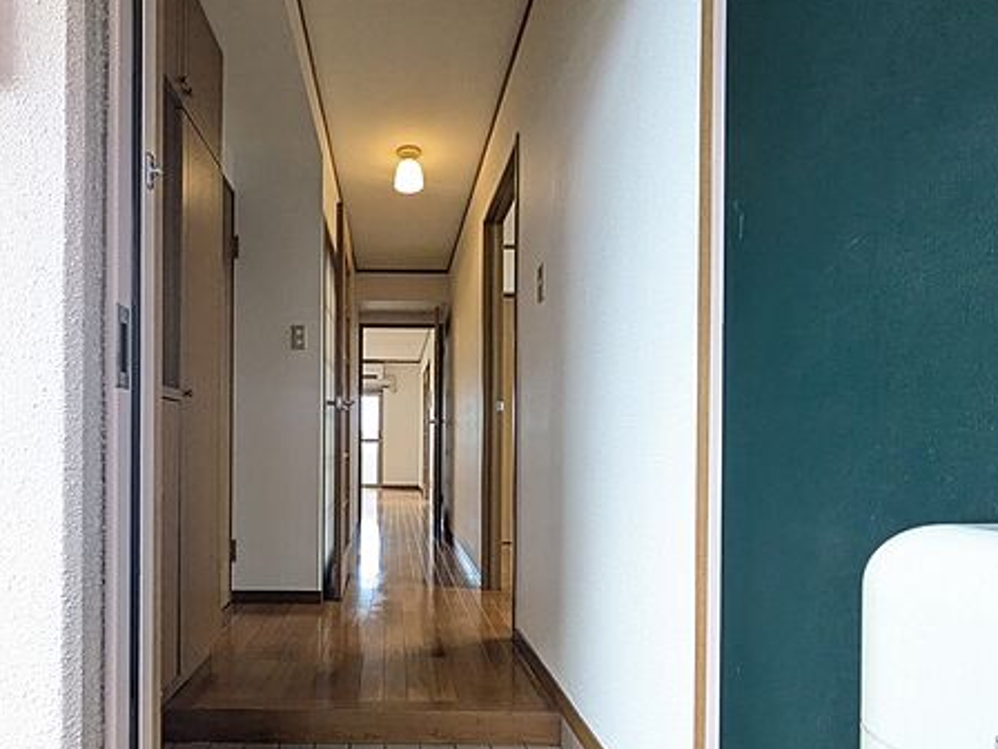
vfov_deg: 65.4
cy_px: 448
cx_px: 388
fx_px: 577
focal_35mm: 20
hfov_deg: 80.5
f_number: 2.2
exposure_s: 1/120
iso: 350
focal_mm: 1.83
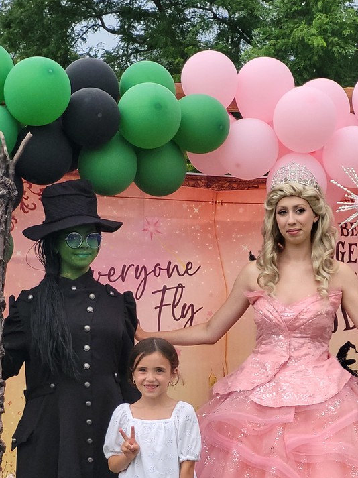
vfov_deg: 15.3
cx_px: 270
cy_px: 388
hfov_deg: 11.5
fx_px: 1767
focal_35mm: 128
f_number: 2.4
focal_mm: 7.12
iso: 50
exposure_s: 1/120
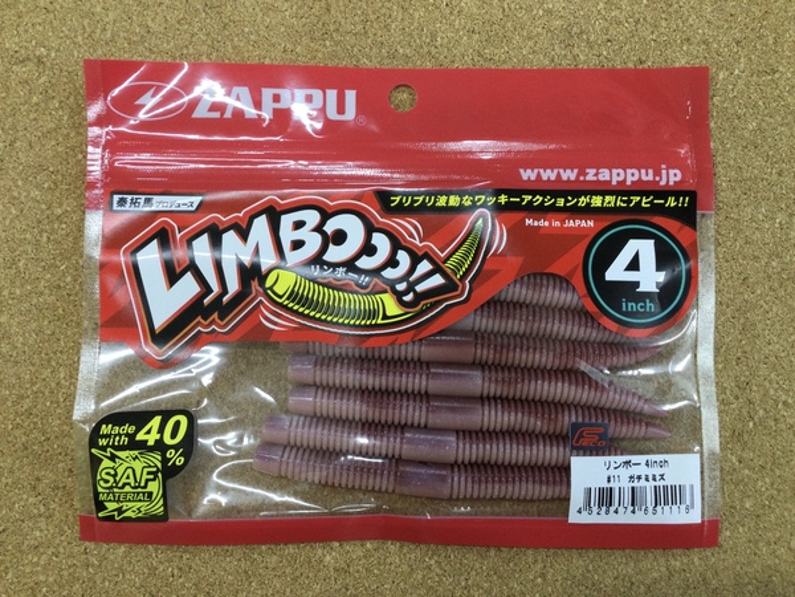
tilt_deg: -85.6
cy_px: 298
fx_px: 712
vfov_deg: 45.4
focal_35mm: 31
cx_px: 398
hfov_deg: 58.4
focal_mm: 3.3
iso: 25
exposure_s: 1/30
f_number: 2.4
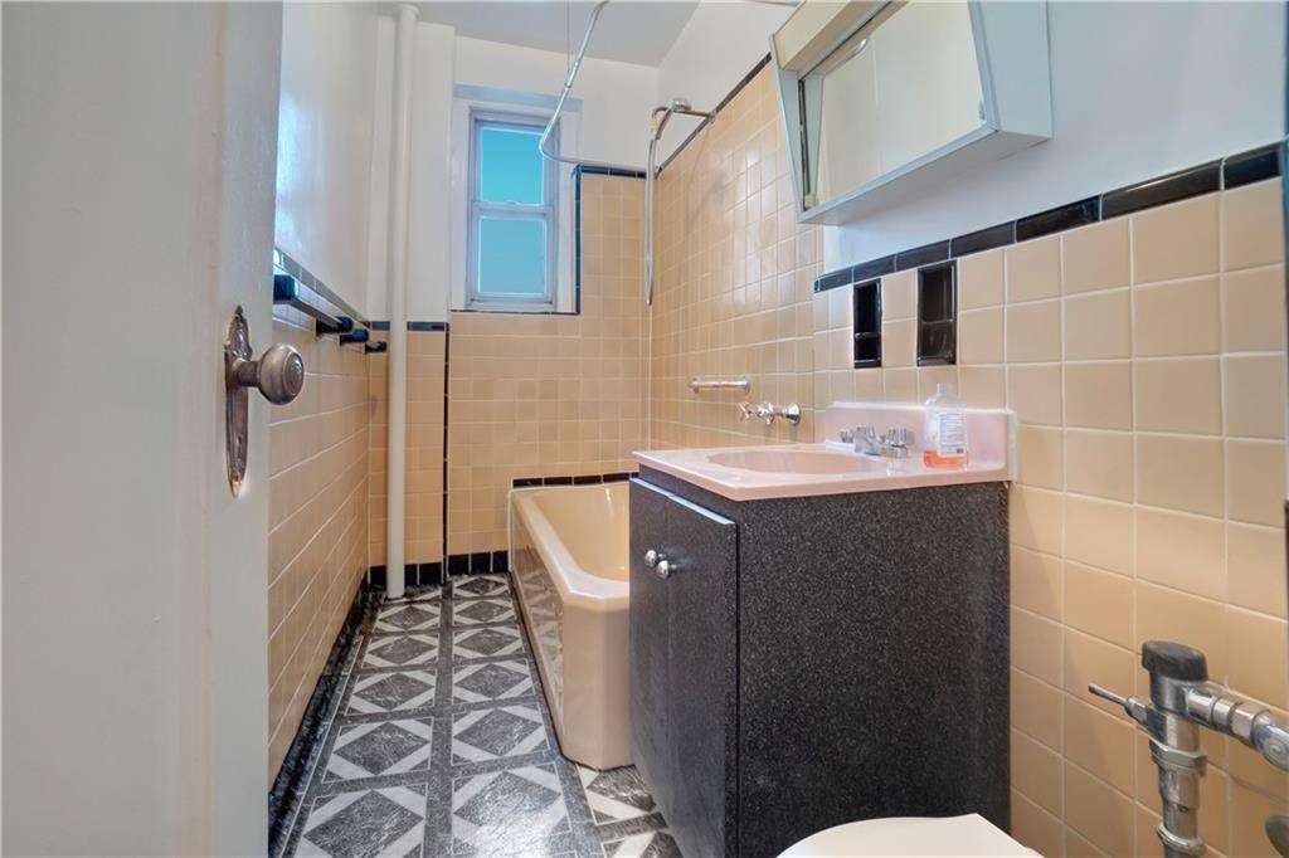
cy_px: 429
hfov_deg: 100.4
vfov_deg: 77.3
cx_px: 644
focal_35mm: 15
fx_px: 537
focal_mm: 10
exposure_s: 1/13
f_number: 9
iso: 800
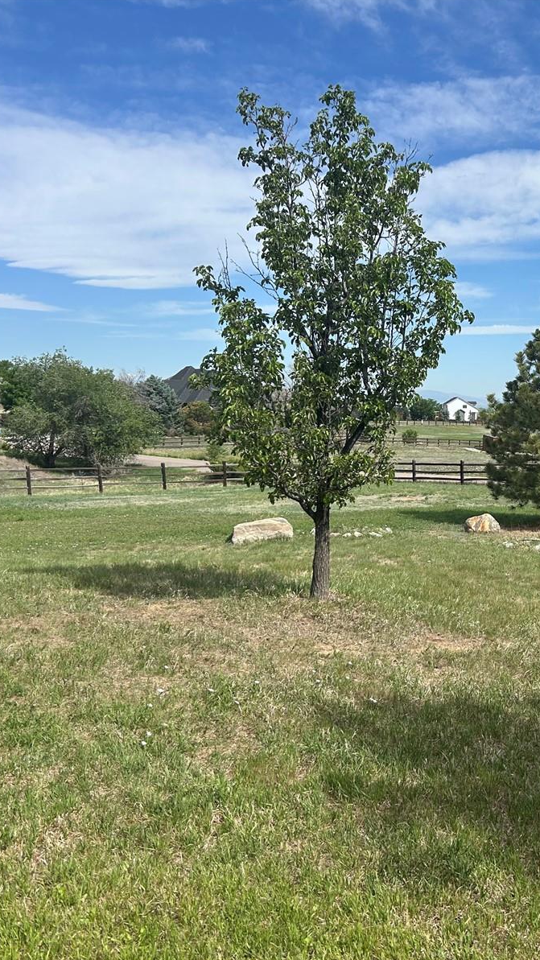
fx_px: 967
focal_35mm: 38
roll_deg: +0.1
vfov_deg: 52.8
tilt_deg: -4.9
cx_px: 442
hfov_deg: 30.3
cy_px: 479
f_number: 1.5
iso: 50
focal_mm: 5.7
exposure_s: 1/4115
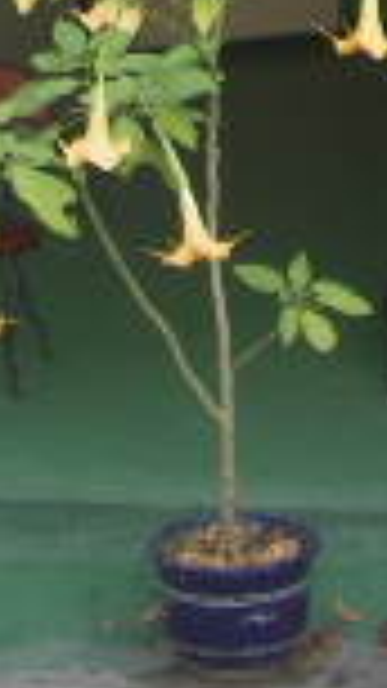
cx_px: 270
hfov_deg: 6.8
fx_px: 3249
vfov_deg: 11.6
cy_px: -315
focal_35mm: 178
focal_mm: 6.6
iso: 50
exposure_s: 1/90
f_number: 3.5
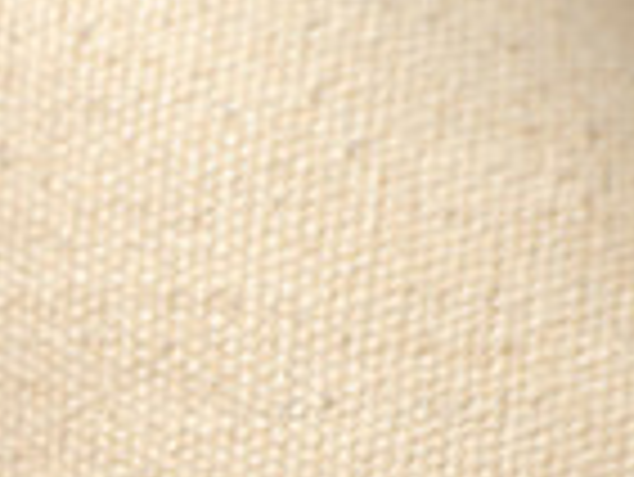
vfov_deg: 1.8
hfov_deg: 2.4
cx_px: -381
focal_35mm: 837
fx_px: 15343
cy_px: 914
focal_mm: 200
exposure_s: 1/200
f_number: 5.6
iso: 250
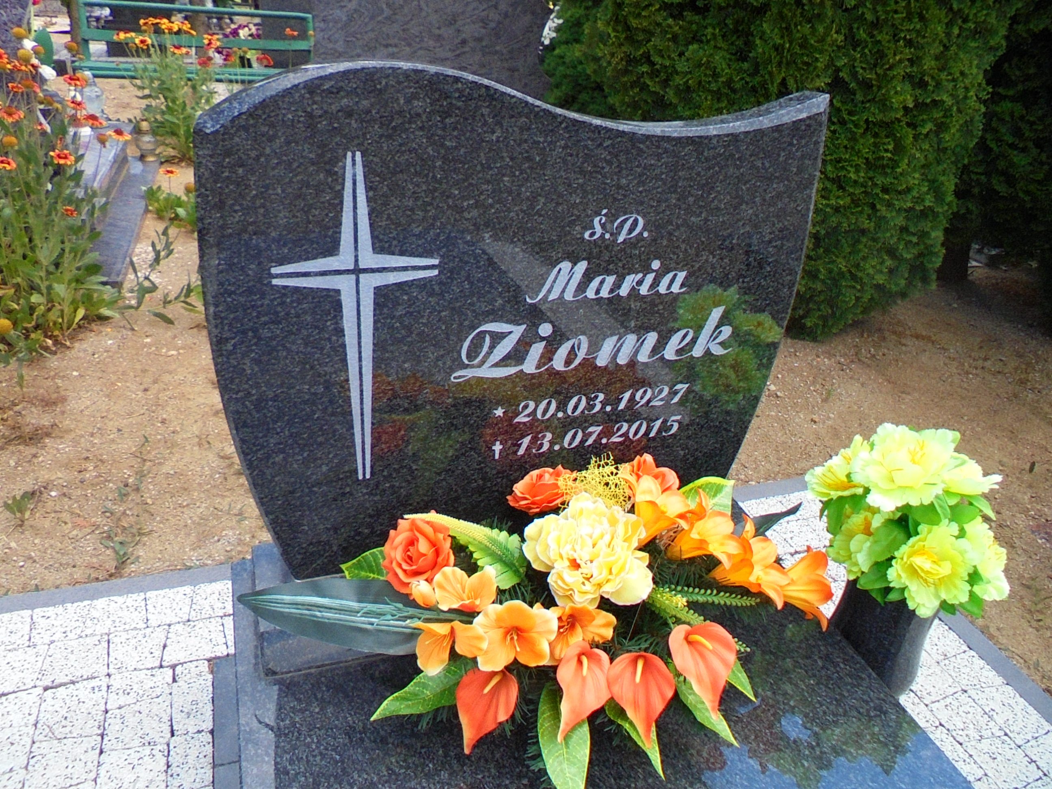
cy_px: 394
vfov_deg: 53.1
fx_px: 790
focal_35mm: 26
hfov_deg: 67.3
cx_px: 526
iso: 400
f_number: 11.5
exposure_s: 1/125
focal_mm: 4.6
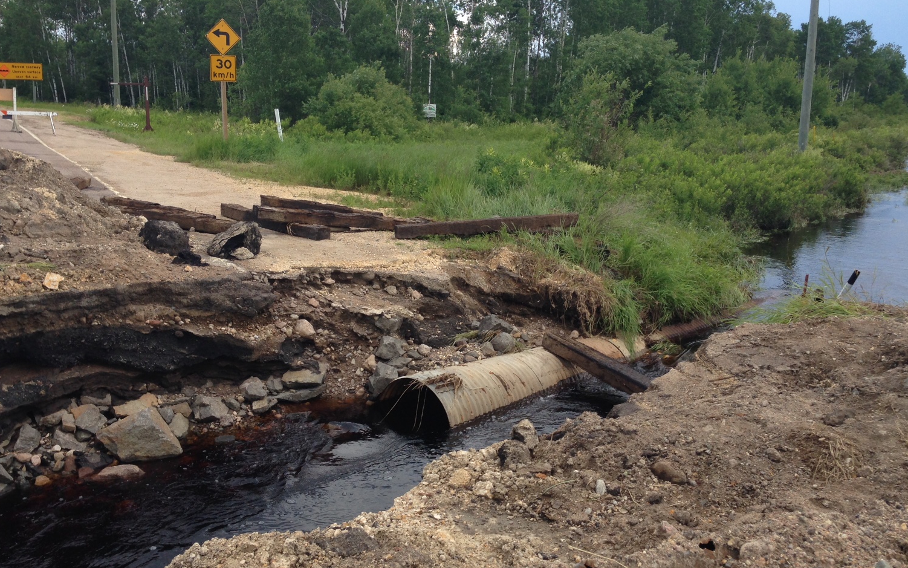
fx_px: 940
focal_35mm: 38
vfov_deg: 33.6
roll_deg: -2.4
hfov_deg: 51.5
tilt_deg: -9.0
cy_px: 259
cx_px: 456
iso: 50
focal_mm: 4.12
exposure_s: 1/763
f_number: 2.4
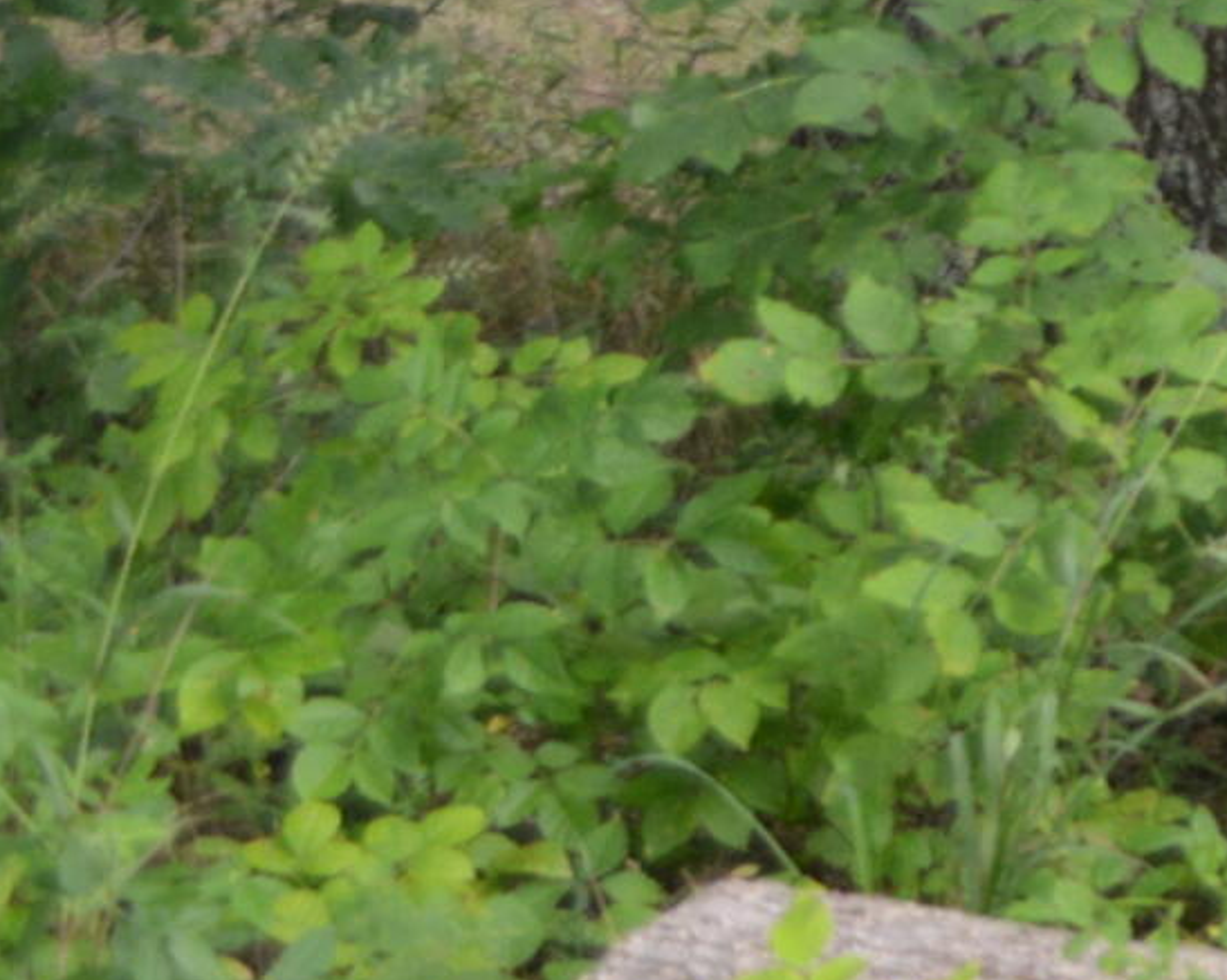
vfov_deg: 8.9
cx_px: 3109
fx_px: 6170
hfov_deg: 9.8
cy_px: -460
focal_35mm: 170
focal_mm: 22
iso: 500
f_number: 4
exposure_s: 1/60
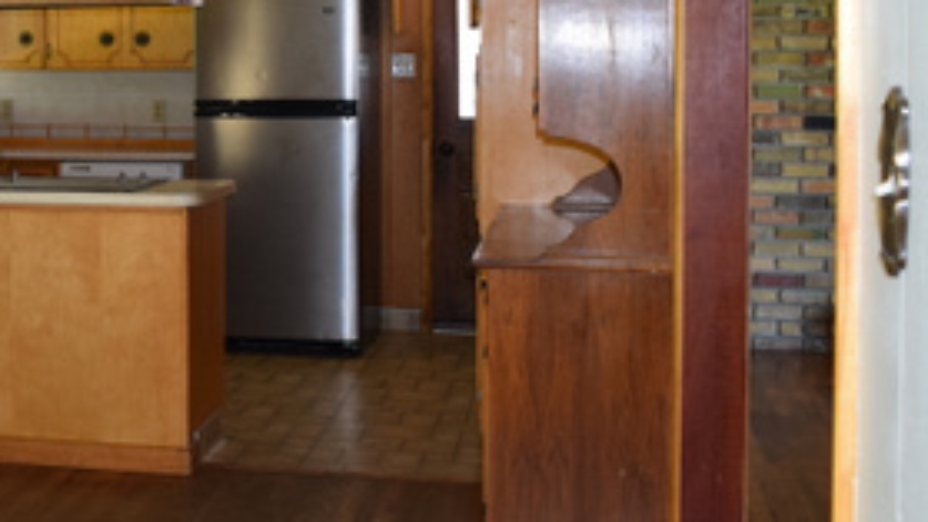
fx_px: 1600
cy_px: 115
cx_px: 3
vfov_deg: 18.4
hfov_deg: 30.1
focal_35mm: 65
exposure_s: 1/100
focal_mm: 18
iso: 800
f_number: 5
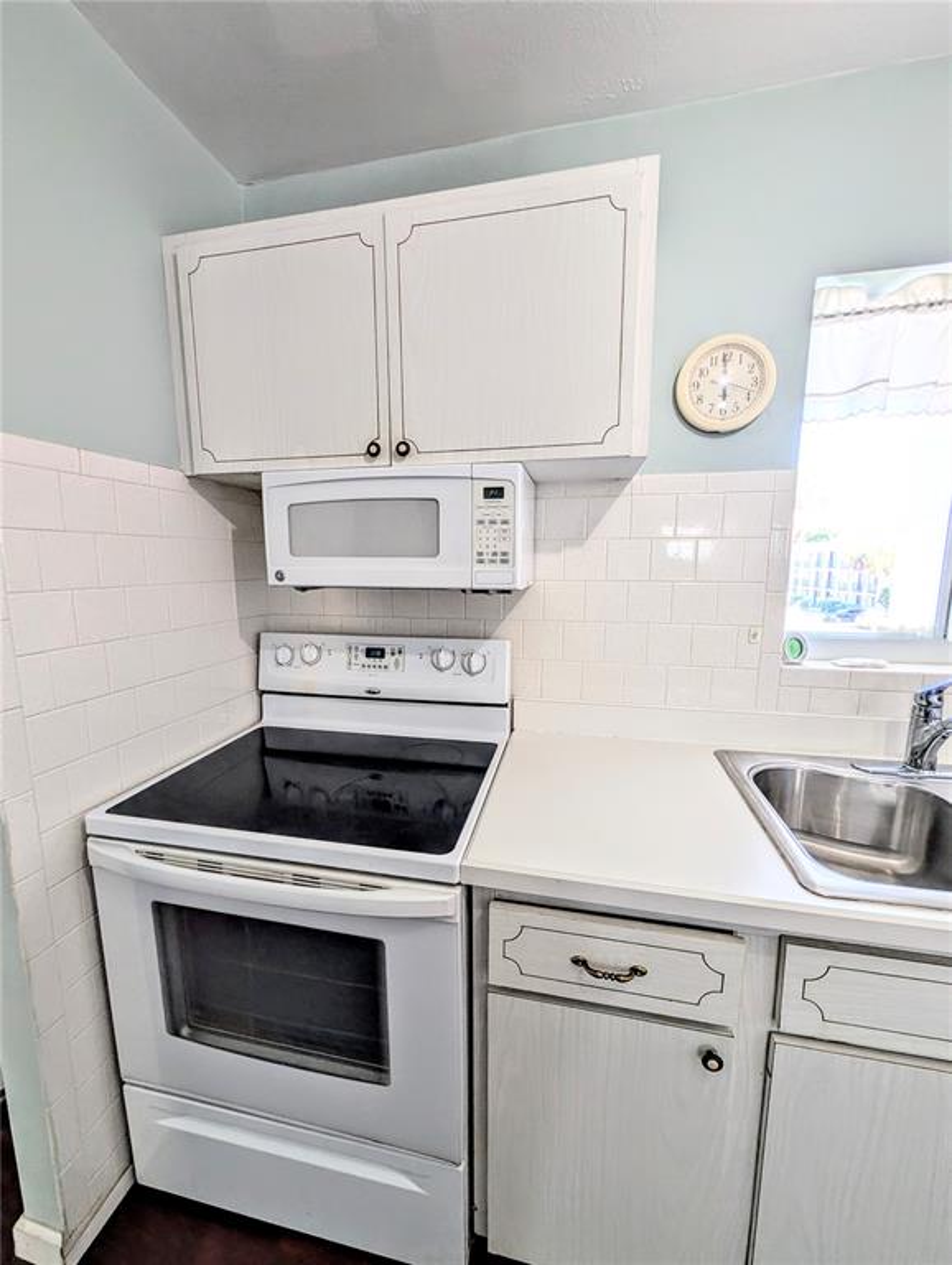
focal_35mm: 12
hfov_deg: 94.6
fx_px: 439
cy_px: 632
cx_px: 476
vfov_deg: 110.5
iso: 64
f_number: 1.7
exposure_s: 1/120
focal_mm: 2.02
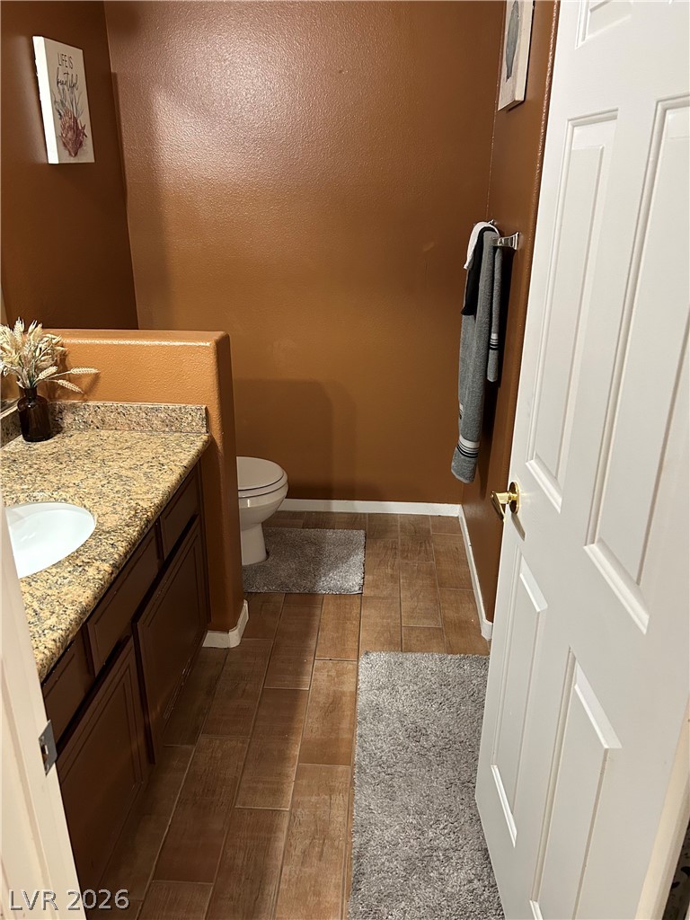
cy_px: 460
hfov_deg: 53.1
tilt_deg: -21.8
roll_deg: +0.2
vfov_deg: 67.3
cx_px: 345
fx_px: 691
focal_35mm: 26
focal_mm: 5.7
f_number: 1.5
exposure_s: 1/40
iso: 400
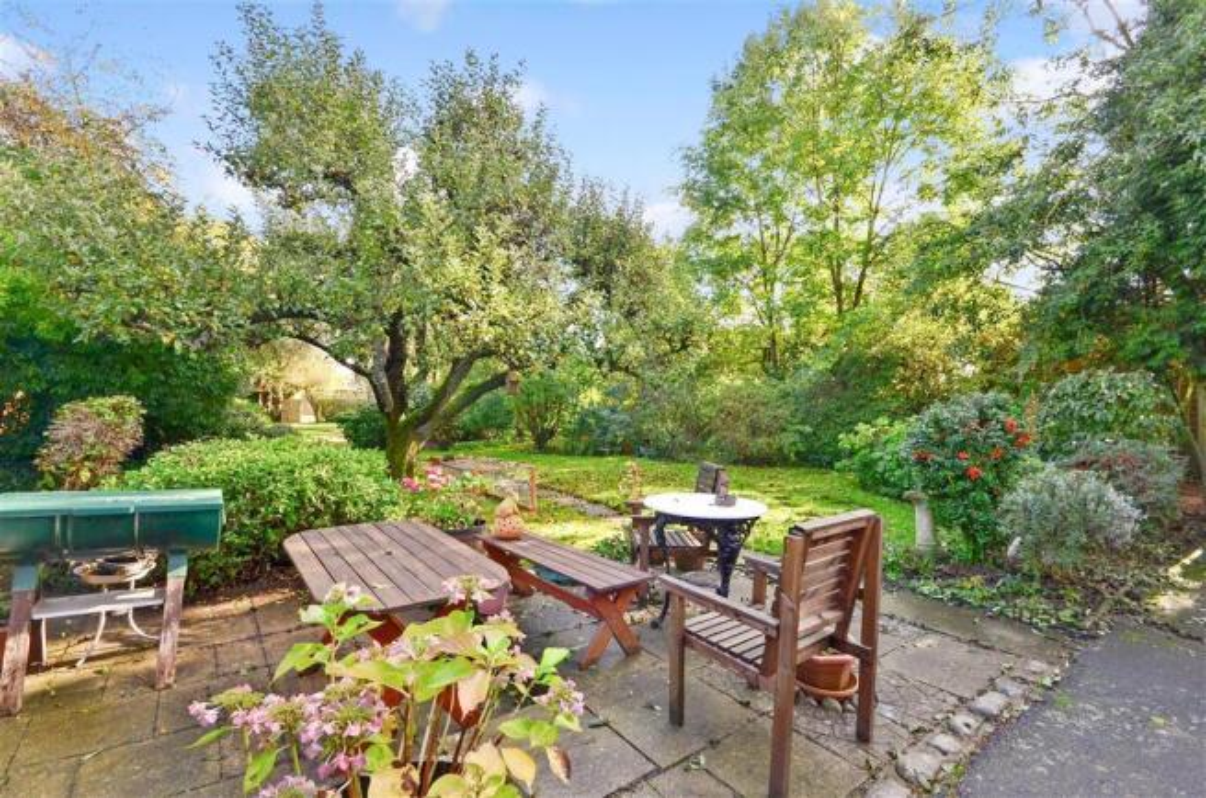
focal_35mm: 15
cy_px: 399
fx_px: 501
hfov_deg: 100.5
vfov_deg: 77.0
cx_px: 603
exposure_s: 1/20
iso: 200
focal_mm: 10
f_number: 11
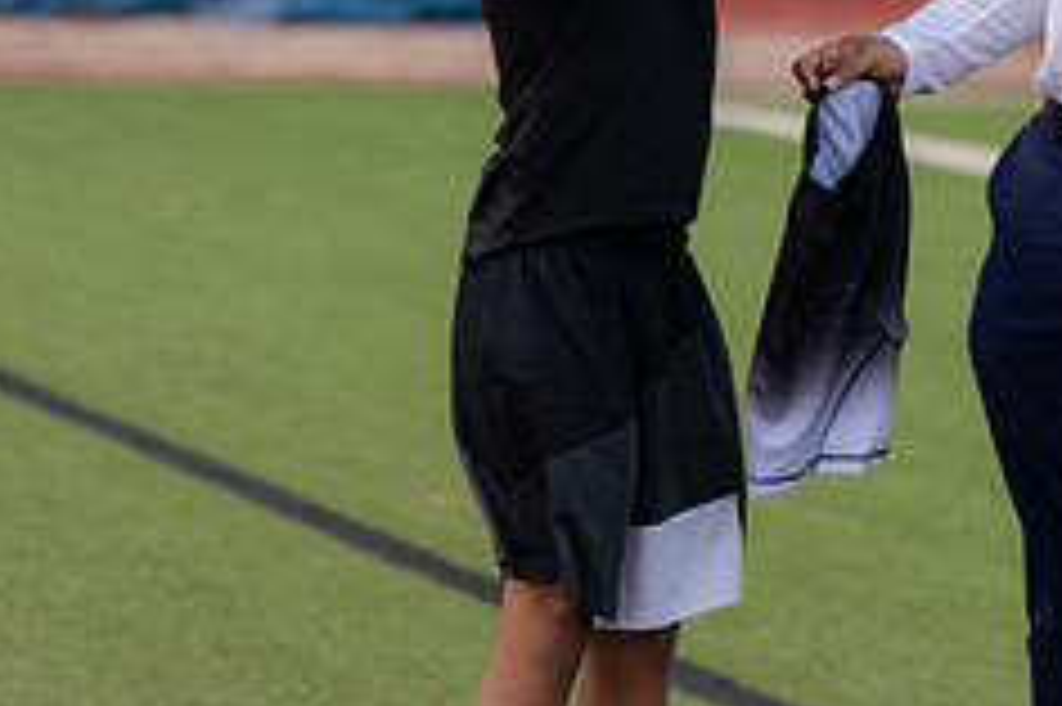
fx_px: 7399
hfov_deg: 8.1
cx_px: 1180
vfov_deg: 5.4
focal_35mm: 251
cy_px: -125
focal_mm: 94
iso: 500
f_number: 2.8
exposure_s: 1/320
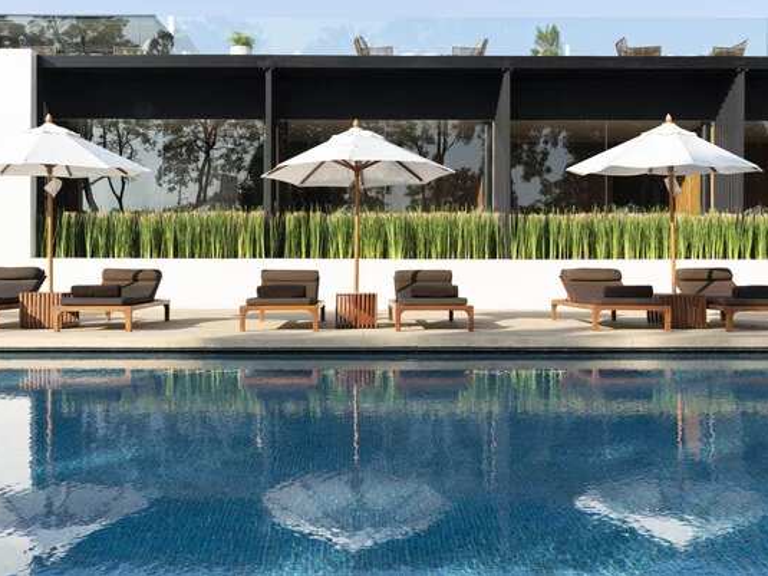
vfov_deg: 37.7
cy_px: 271
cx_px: 360
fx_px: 843
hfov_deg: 49.0
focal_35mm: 38
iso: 100
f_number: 5.6
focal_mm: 33
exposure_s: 1/250
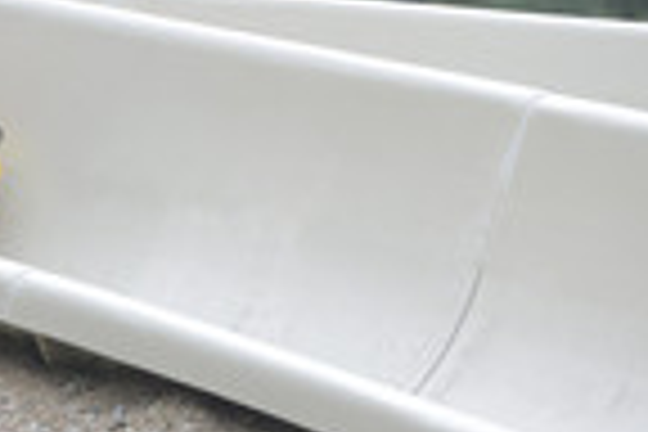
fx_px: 9737
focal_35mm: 541
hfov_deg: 3.8
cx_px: -230
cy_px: 214
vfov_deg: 2.5
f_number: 6.3
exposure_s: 1/640
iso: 800
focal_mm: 195
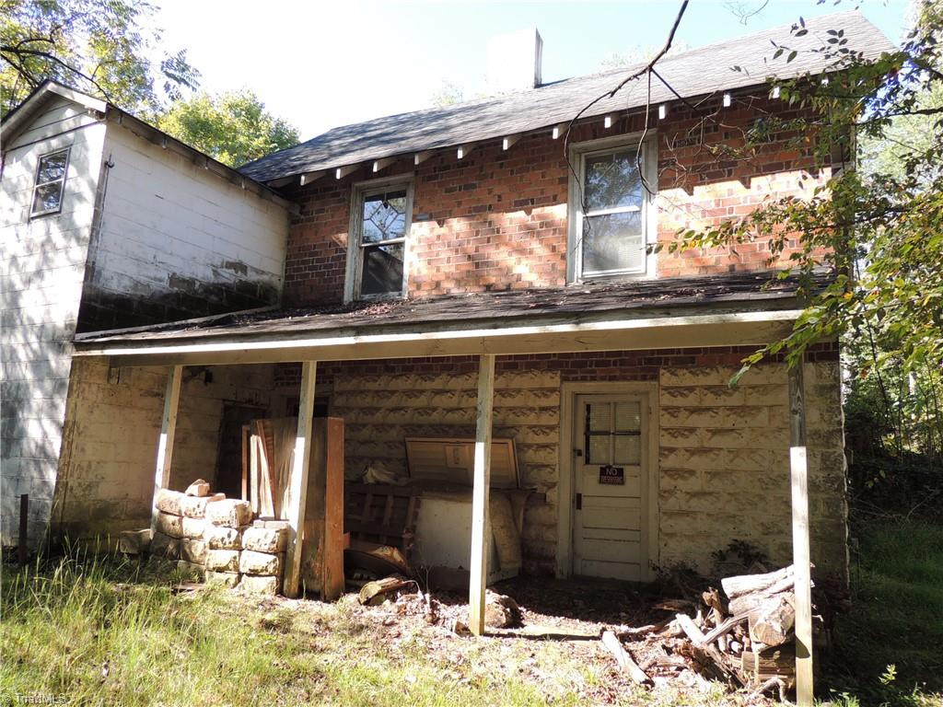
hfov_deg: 71.6
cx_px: 472
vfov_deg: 56.8
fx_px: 654
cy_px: 354
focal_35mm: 24
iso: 100
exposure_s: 1/160
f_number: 3
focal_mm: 4.3
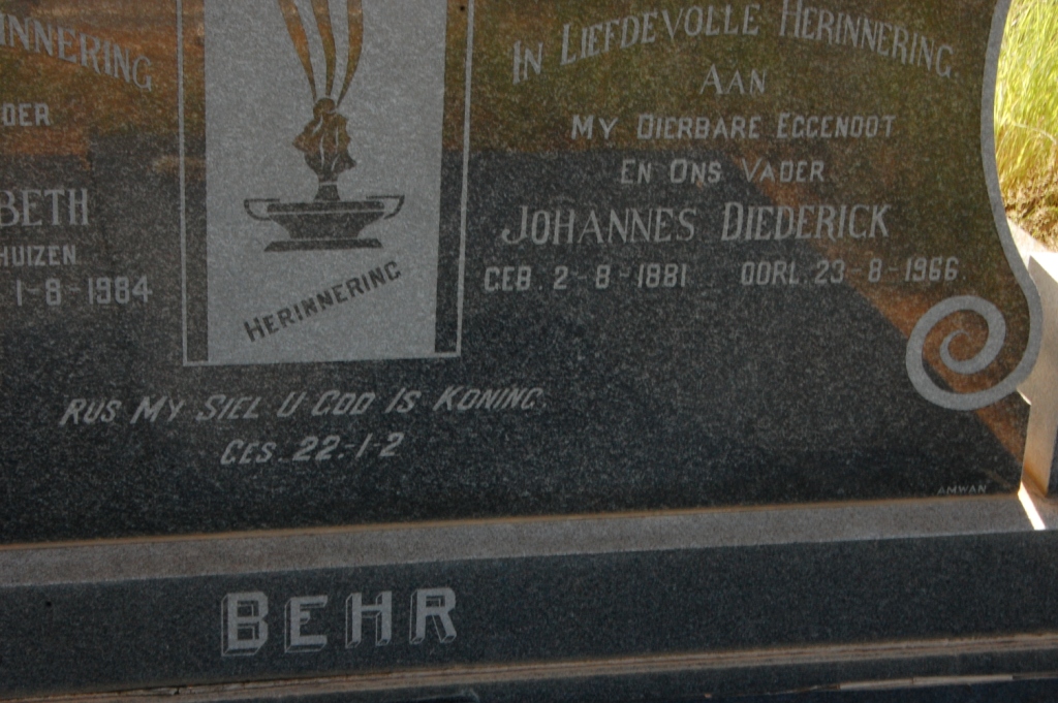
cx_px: 529
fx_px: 2423
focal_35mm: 82
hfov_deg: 24.6
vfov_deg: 16.5
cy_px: 352
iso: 720
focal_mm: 55
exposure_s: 1/30
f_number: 22
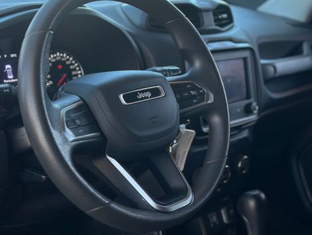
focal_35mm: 48
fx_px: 433
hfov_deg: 39.6
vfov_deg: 30.3
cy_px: 118
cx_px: 156
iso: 100
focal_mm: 6.86
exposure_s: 1/172
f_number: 1.78
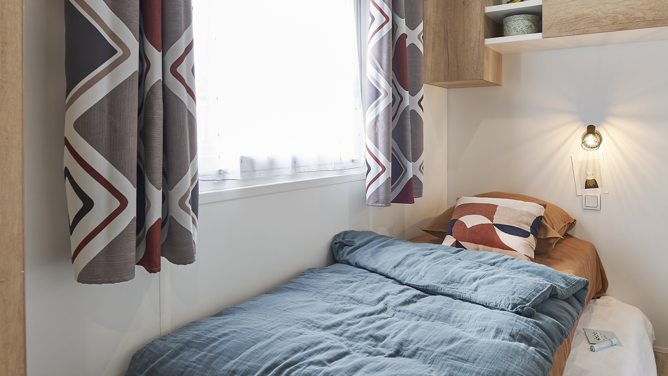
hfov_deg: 69.5
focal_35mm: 27
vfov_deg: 42.6
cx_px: 382
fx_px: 478
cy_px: 144
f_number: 5.6
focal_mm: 18
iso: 100
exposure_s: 1/5
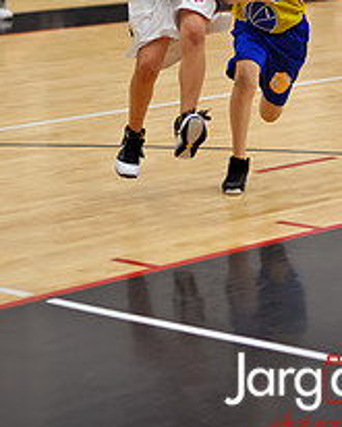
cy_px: -4
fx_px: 2200
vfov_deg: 11.0
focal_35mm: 174
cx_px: 194
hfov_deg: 8.9
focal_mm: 85
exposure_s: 1/500
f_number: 2
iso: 1100
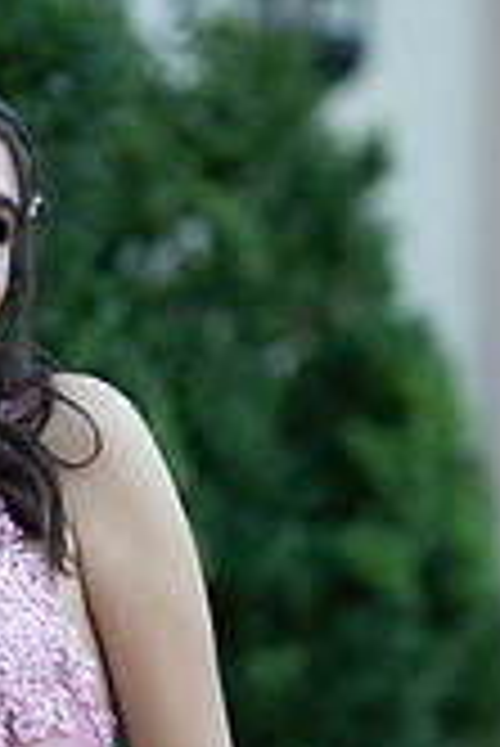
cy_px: 742
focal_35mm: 230
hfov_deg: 6.0
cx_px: 119
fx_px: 4781
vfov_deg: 8.9
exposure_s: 1/640
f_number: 2
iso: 250
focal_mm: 85
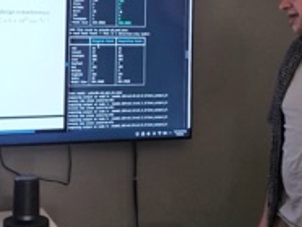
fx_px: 646
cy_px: -2
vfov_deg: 19.4
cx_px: 75
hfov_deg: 26.0
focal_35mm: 74
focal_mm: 5.4
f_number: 1.8
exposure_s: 1/120
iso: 64
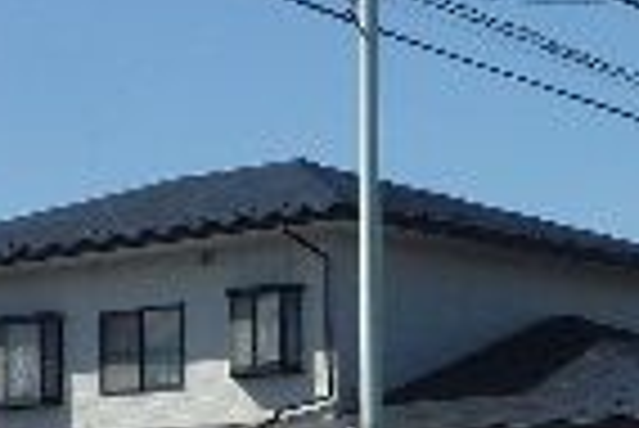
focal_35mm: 150
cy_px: 435
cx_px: 342
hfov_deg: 13.7
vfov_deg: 9.1
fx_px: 2665
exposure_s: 1/640
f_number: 4.5
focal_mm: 5.8
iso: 80
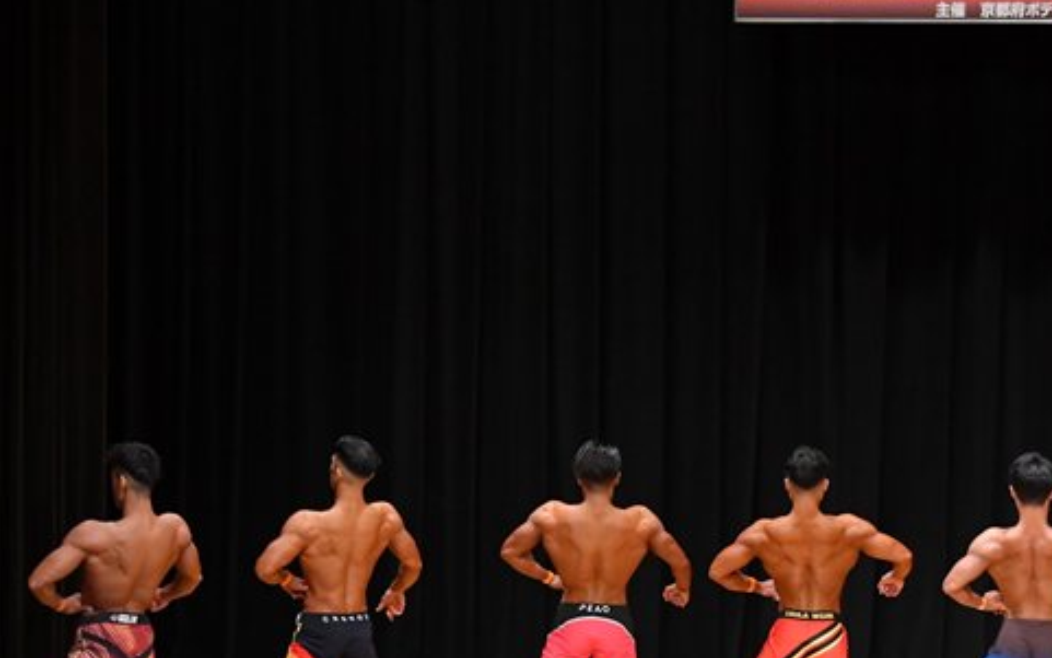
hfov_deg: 10.9
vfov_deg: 6.8
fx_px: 5507
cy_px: 553
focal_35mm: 192
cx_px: 596
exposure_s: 1/400
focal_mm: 78
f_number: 5.6
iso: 4000
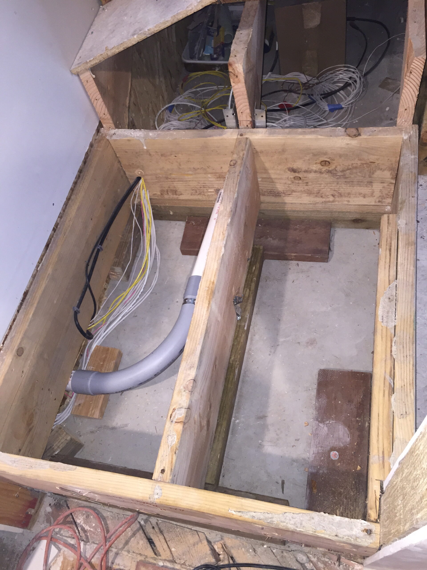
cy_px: 285
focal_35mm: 29
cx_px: 214
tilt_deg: -57.0
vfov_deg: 61.7
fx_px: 477
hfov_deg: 48.2
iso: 125
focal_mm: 4.15
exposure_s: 1/16
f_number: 2.2
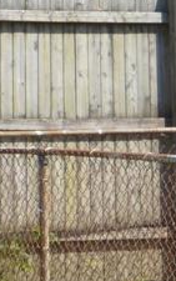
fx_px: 2765
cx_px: -632
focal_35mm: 361
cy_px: 123
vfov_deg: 5.8
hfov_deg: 3.4
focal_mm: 26
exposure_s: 1/500
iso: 100
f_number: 4
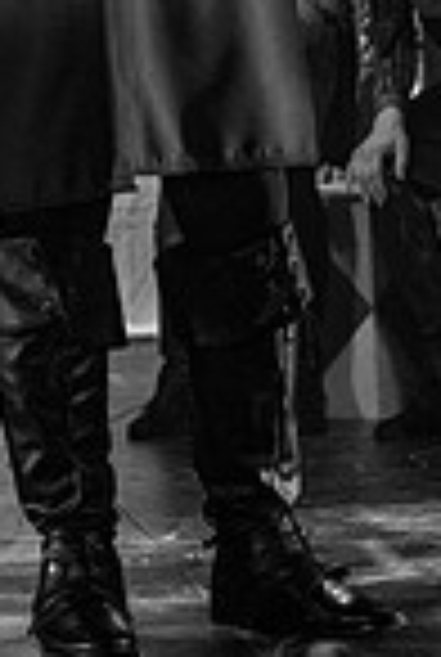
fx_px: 2981
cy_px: -212
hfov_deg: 8.5
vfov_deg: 12.2
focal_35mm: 163
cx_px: 220
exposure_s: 1/250
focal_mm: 35
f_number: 3.2
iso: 4000
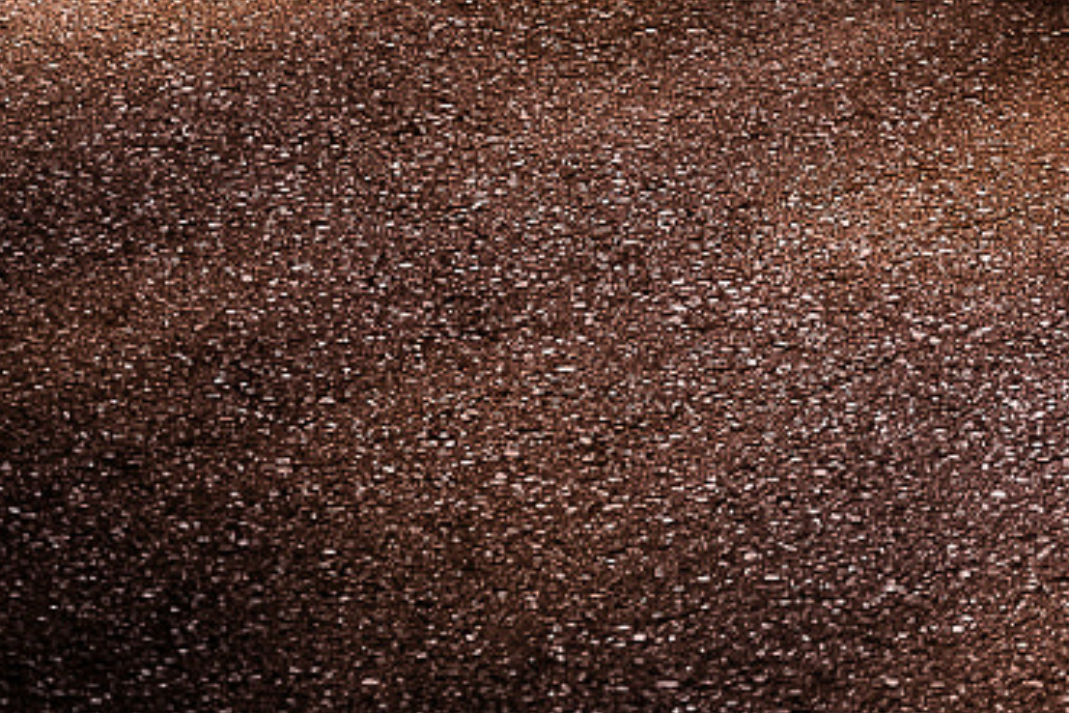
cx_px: 1787
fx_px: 5760
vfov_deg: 6.6
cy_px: -1178
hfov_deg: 10.1
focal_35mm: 194
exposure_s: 3
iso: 100
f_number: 2.8
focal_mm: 35
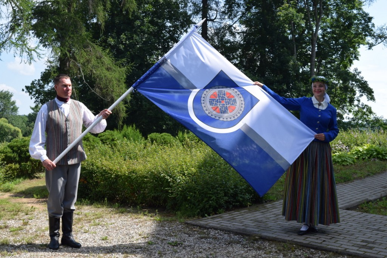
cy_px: 129
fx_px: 500
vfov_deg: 29.0
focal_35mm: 46
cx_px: 194
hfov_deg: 42.3
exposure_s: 1/250
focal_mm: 31
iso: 200
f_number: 8
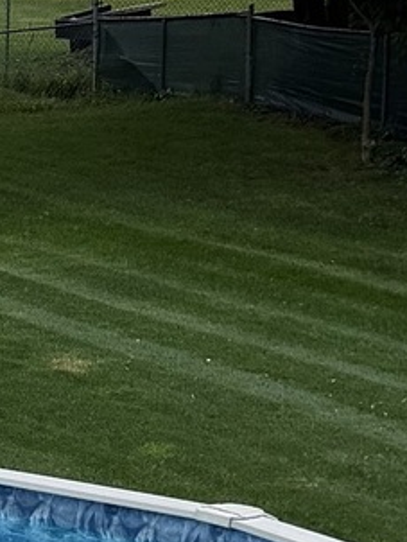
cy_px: 418
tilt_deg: -10.8
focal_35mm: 183
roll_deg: +2.1
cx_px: -692
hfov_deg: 7.4
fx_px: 2865
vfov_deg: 10.8
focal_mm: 6.76
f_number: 1.78
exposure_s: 1/1855
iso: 80
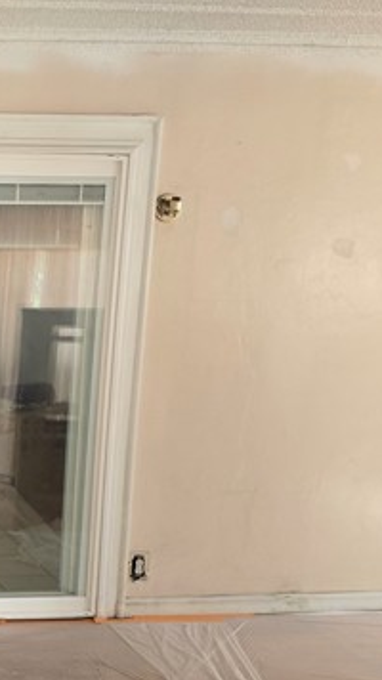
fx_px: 811
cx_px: -204
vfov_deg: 45.2
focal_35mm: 45
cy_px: 409
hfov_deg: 21.7
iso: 160
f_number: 1.7
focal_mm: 6.3
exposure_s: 1/120
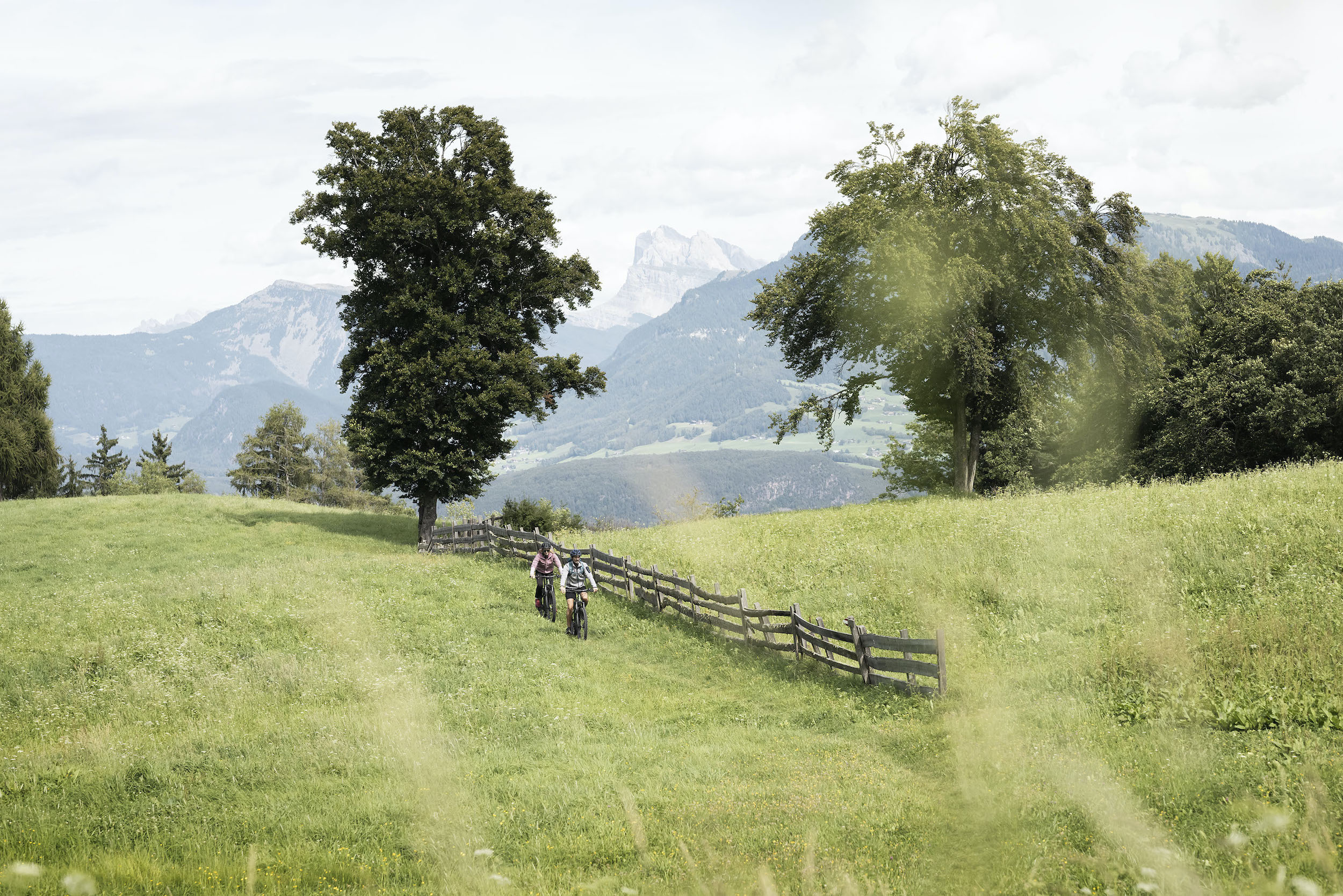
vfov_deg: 16.1
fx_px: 3171
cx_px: 672
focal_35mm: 85
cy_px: 448
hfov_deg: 23.9
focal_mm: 85
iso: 800
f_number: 5.6
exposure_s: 1/2500
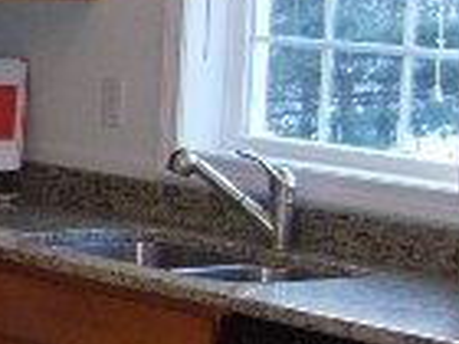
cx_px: -495
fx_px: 2307
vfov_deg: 8.5
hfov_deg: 10.4
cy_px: 213
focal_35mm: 174
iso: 100
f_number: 2.8
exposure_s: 1/30
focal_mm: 7.8
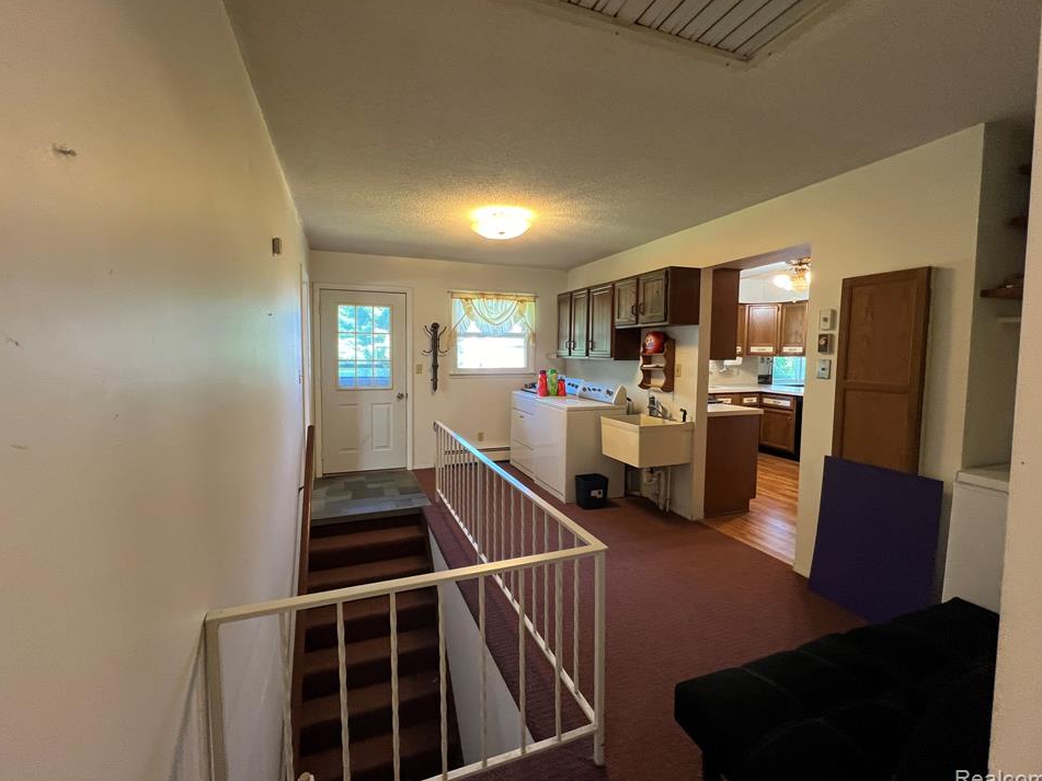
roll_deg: -0.3
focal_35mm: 14
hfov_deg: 102.0
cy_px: 376
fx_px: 421
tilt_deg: -2.2
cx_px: 505
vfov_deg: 85.6
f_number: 1.8
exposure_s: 1/60
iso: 320
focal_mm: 1.57
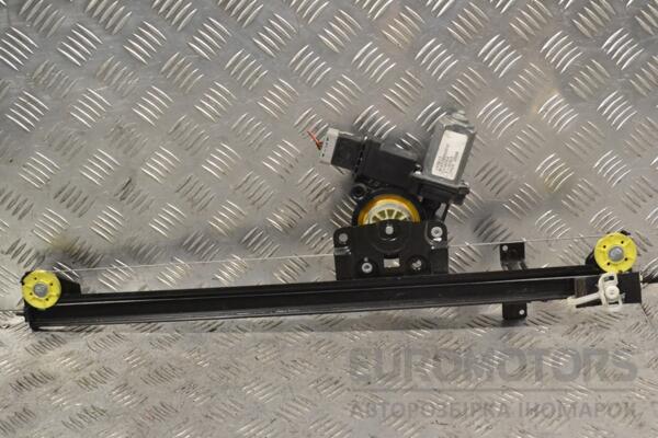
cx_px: 329
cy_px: 219
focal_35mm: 52
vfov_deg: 25.8
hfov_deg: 37.9
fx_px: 960
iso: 3200
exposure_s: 1/250
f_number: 8
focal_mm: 35
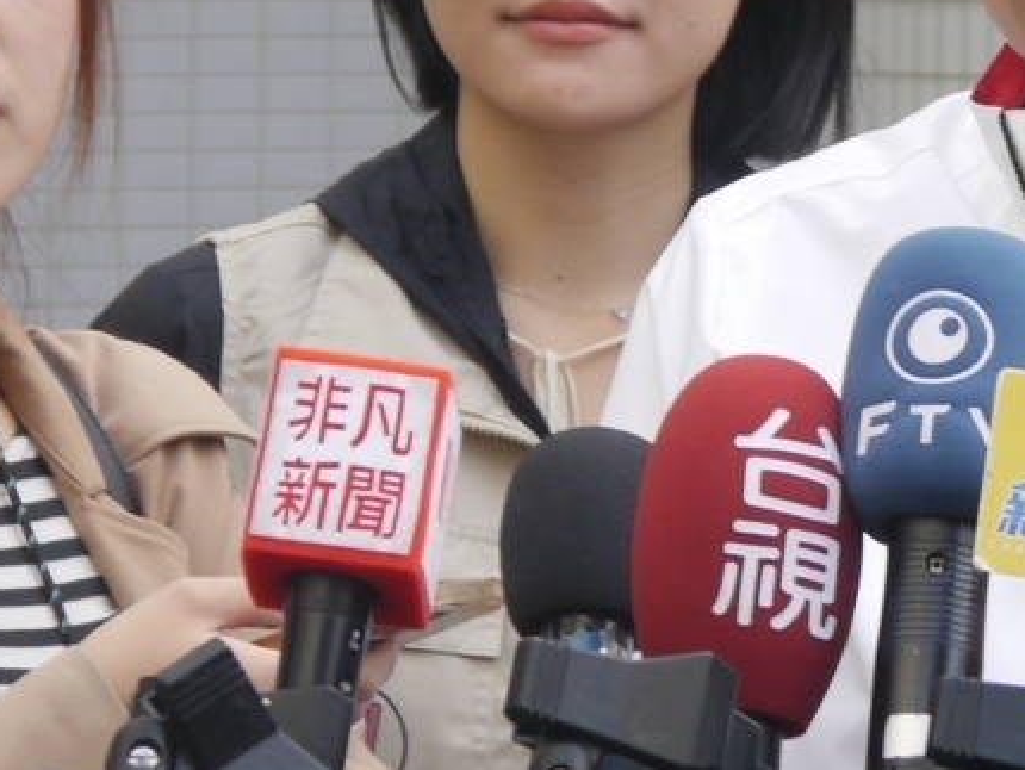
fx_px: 9836
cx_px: 996
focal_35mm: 332
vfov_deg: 4.5
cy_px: 150
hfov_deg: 6.0
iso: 160
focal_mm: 42
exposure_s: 1/100
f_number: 5.6
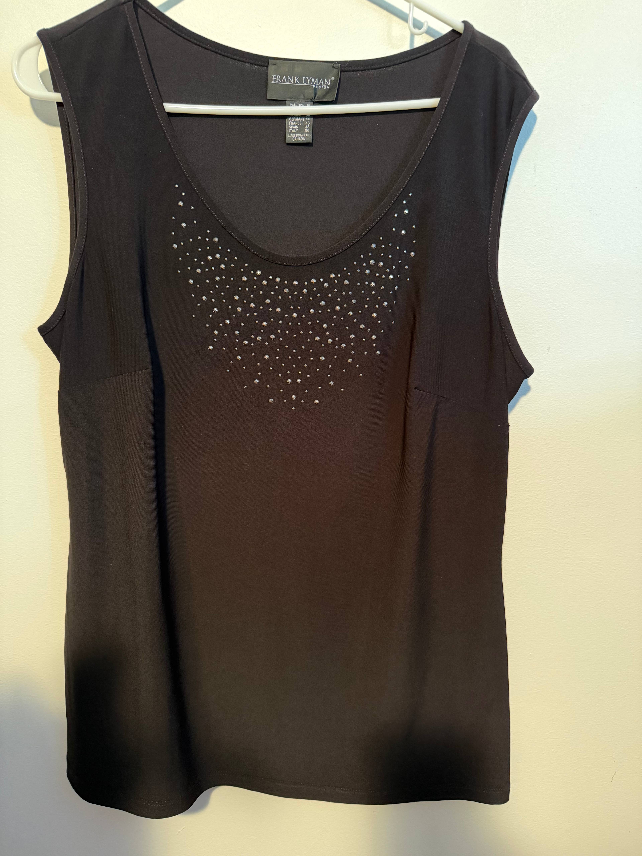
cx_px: 321
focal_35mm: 24
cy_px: 428
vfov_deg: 71.6
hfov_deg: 56.8
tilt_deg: -10.0
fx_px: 593
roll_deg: -0.2
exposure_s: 1/30
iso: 1000
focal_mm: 6.76
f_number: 1.78
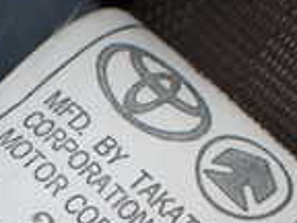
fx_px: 1072
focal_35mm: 125
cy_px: 268
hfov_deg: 15.7
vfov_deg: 11.6
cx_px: 60
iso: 100
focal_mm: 5.4
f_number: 3.2
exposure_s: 1/125
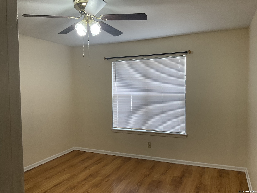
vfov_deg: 48.2
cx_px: 128
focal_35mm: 29
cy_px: 96
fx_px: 215
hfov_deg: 61.7
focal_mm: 3
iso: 50
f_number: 1.8
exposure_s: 1/120
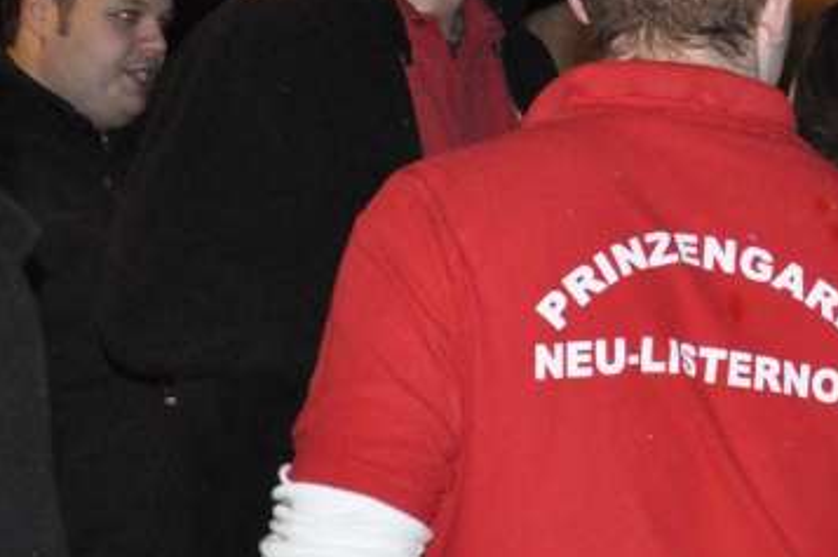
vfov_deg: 8.1
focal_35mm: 168
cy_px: 119
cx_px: 784
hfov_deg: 12.1
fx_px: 3905
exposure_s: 1/60
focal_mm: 50
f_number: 7.1
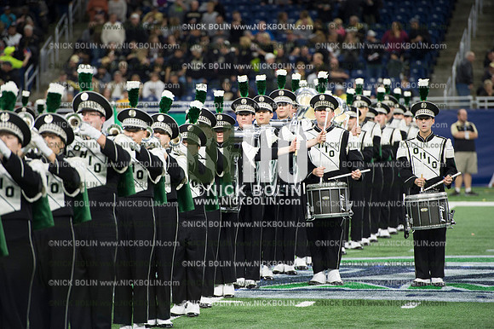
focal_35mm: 200
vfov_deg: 6.9
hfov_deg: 10.3
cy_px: 164
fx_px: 2743
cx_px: 247
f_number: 3.5
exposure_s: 1/1000
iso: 2500
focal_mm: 200
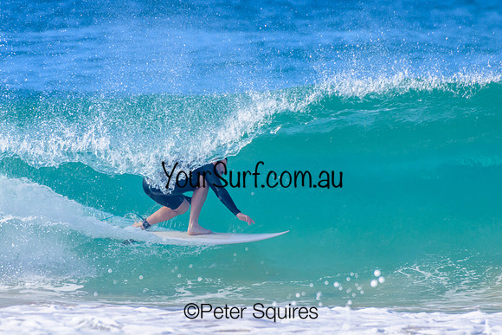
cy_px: 168
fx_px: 13947
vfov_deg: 1.4
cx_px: 251
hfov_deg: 2.1
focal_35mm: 1000
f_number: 11
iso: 1400
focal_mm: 1000
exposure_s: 1/2000
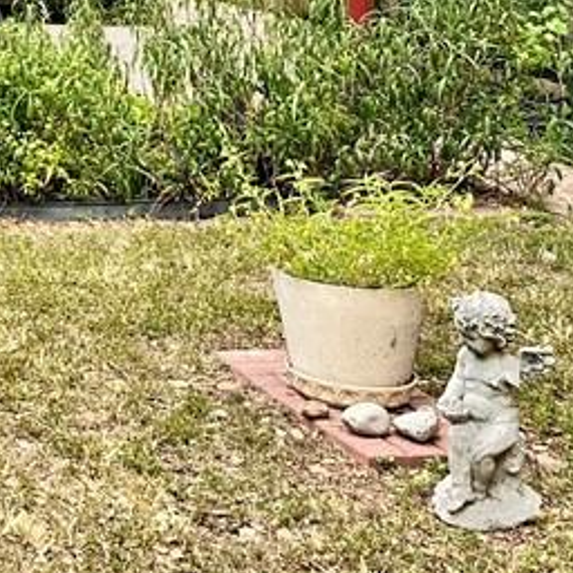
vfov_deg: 18.9
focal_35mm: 85
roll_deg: +0.0
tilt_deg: +0.7
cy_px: -181
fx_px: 1592
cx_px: -376
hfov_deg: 17.5
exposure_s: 1/1339
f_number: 1.78
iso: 80
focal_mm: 6.86
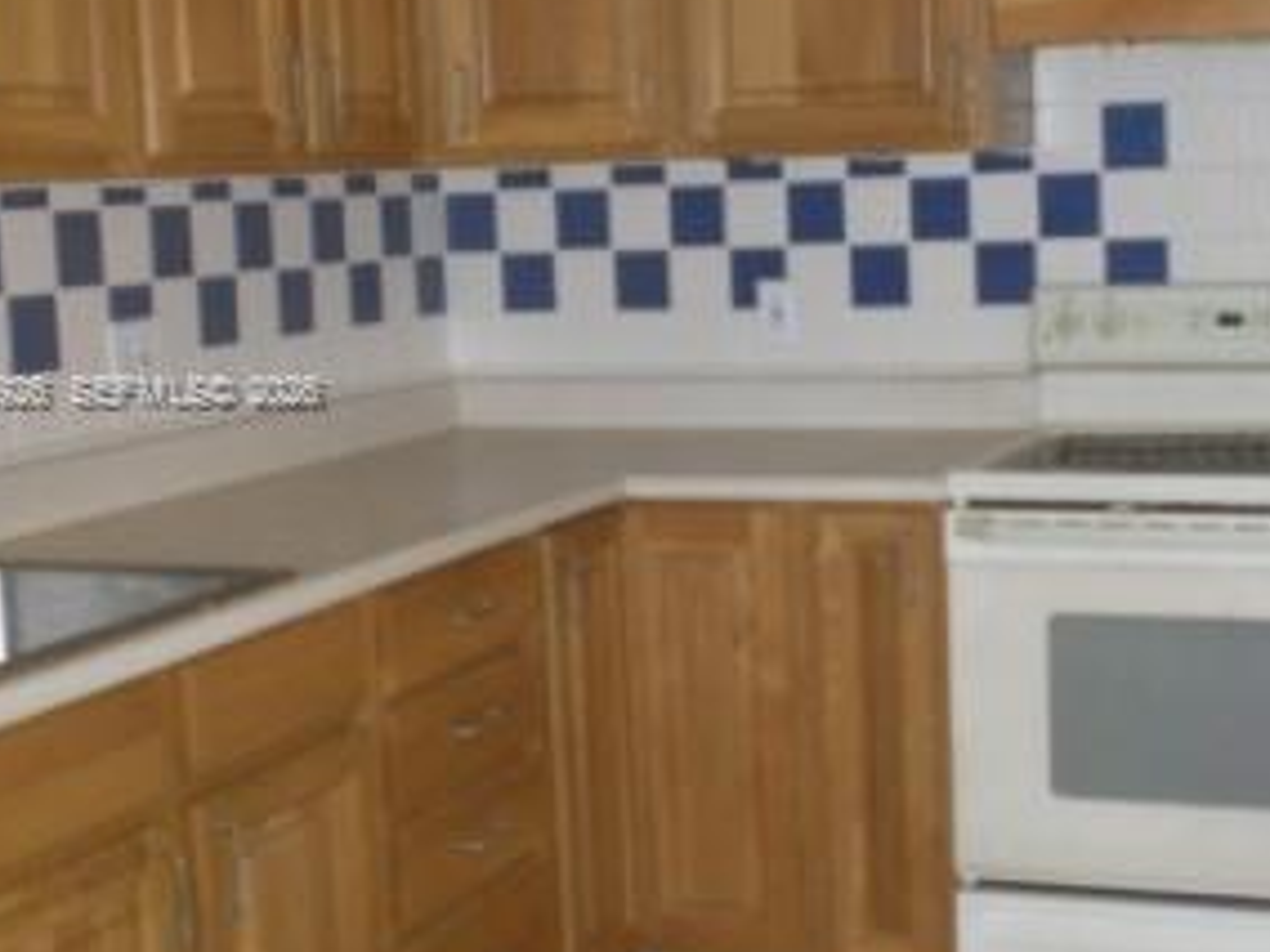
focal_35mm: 60
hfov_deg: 31.8
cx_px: 876
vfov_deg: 24.4
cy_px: 393
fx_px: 2201
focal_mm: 6.3
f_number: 3.1
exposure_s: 1/60
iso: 200
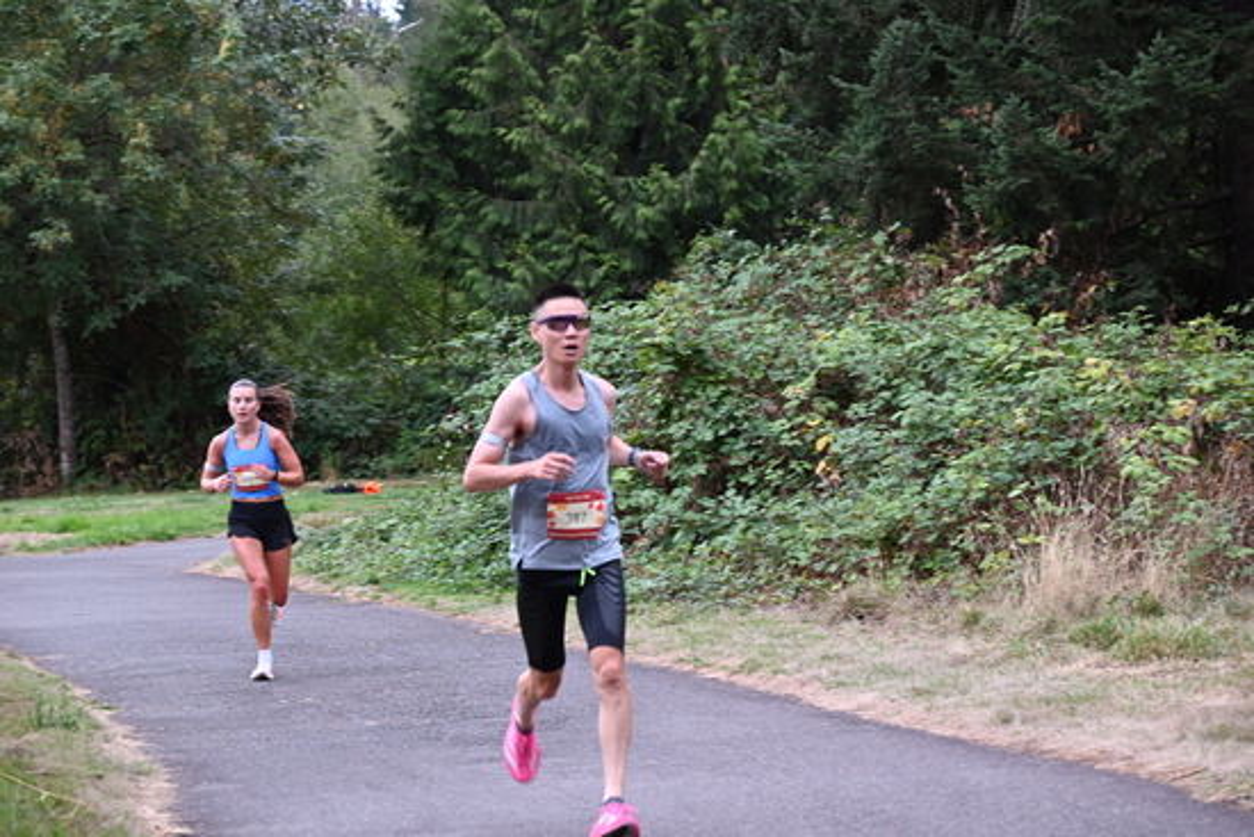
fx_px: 3623
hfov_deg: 19.6
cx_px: 627
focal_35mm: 104
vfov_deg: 13.2
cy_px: 418
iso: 1000
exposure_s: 1/125
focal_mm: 104
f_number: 6.3
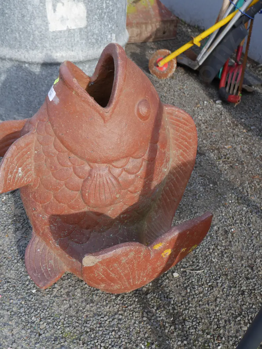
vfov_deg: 46.8
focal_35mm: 40
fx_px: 403
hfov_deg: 36.0
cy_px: 174
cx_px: 131
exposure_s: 1/160
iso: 200
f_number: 5.6
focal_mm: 20
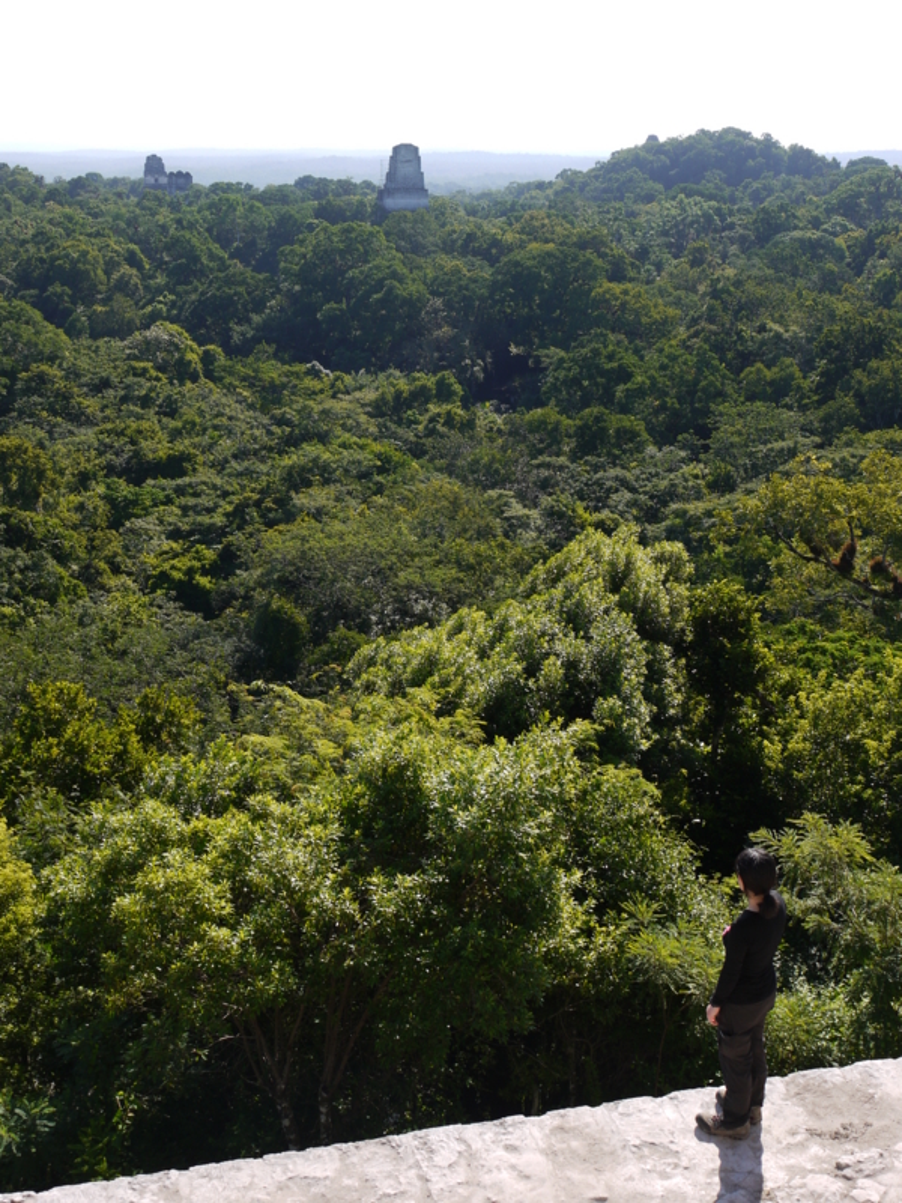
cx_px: 451
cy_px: 602
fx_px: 1251
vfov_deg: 51.4
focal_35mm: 36
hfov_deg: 39.7
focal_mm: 18
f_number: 7.1
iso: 100
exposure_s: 1/250
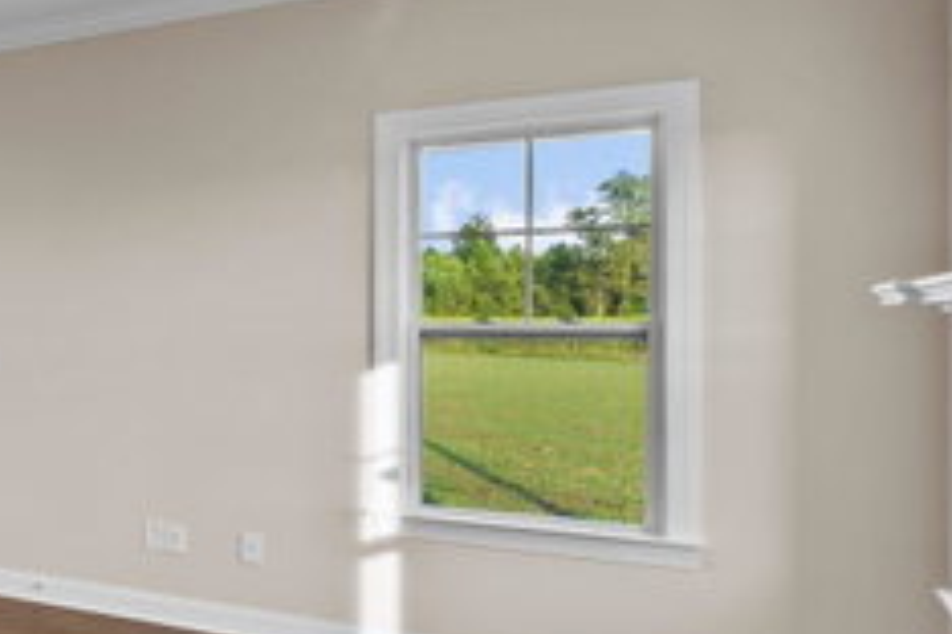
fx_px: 1137
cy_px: 337
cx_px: -295
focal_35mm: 43
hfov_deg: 33.1
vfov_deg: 31.2
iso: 100
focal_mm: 14
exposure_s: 1/2
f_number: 8
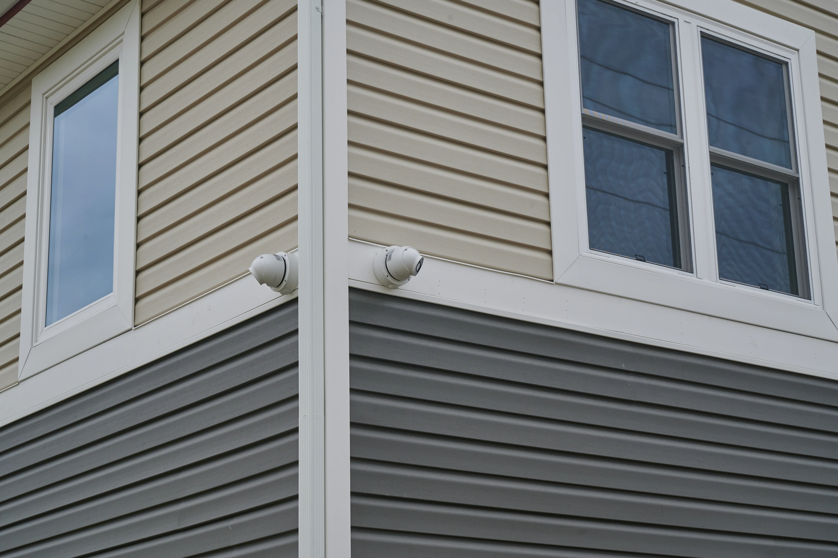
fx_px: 1628
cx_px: 419
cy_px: 279
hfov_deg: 28.9
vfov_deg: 19.4
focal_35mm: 70
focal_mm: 70
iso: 400
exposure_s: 1/400
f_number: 11
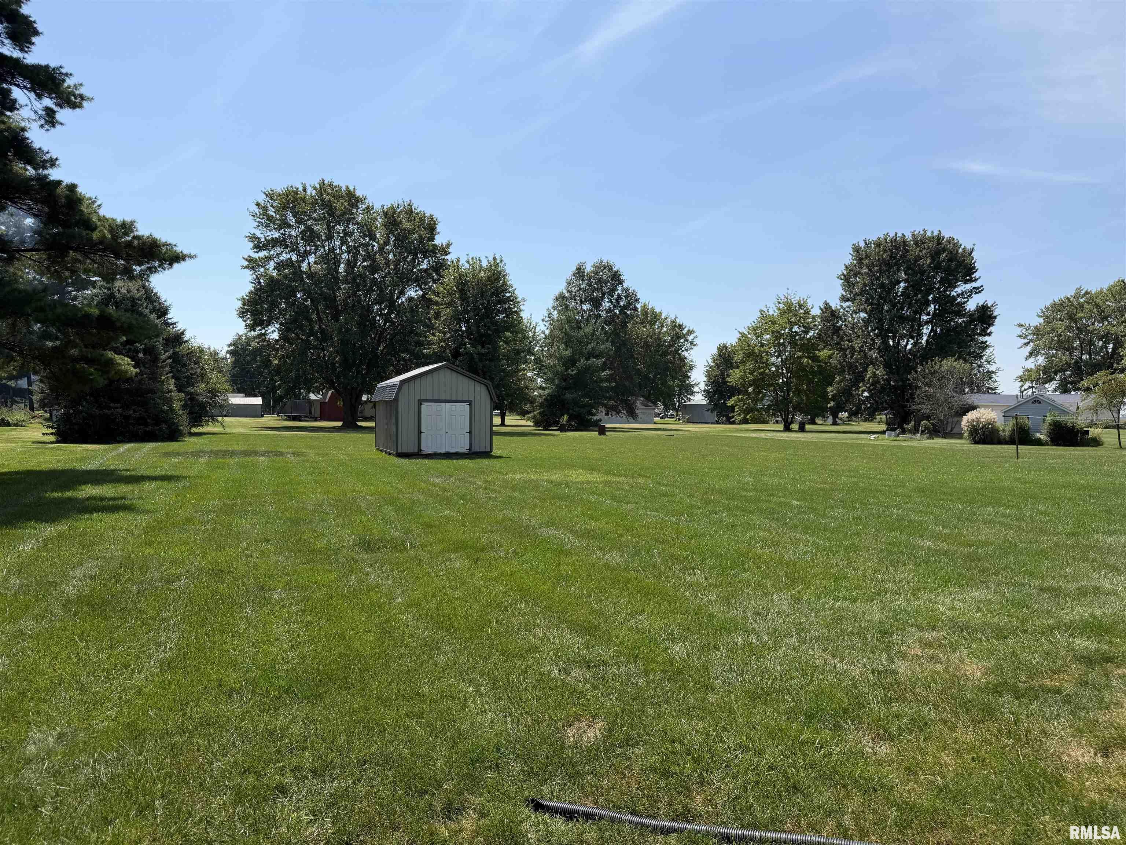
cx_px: 563
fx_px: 781
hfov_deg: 71.6
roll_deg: -1.6
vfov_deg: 56.8
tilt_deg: -2.8
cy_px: 422
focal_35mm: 24
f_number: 1.78
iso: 80
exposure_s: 1/5714
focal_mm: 6.76
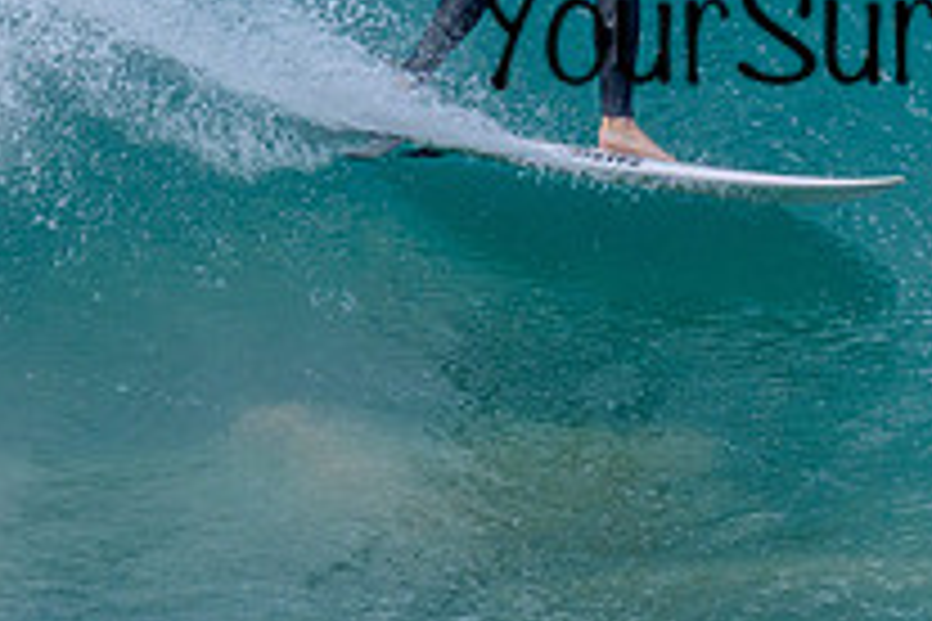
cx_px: 962
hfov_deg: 0.7
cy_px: -14
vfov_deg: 0.4
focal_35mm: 3075
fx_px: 79602
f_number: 6.3
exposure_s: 1/2000
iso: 560
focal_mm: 800
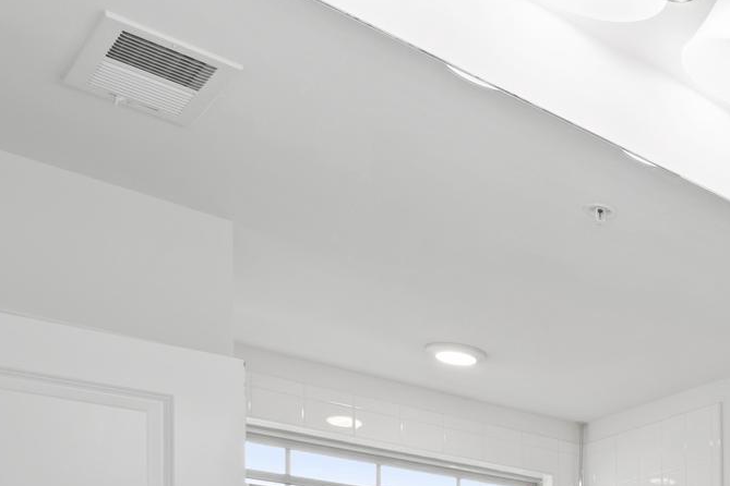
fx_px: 994
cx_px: 968
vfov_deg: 22.7
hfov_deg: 30.8
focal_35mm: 49
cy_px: 721
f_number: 8
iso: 200
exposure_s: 1/5
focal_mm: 16
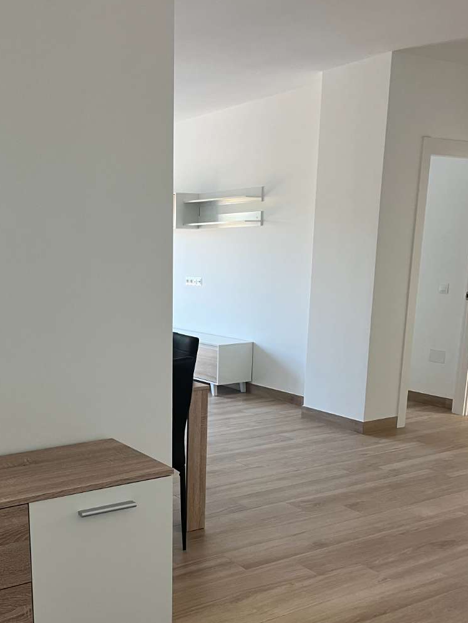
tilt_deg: -11.3
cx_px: 148
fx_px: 703
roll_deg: +0.4
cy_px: 422
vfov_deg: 47.0
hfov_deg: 36.4
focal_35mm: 39
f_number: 1.6
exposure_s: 1/99
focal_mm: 5.1
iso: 125
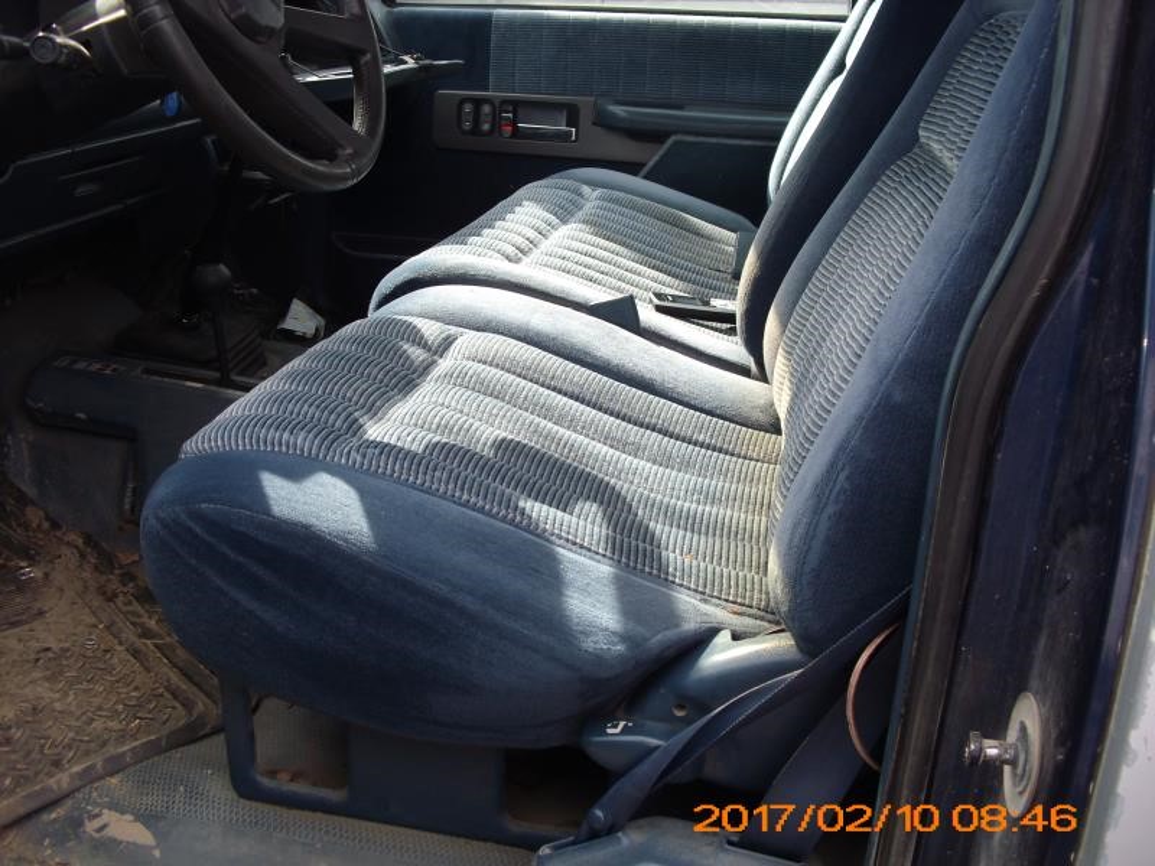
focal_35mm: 36
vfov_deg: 39.7
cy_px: 433
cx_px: 578
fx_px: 1201
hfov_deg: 51.4
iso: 80
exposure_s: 1/160
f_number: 3.1
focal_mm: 6.3
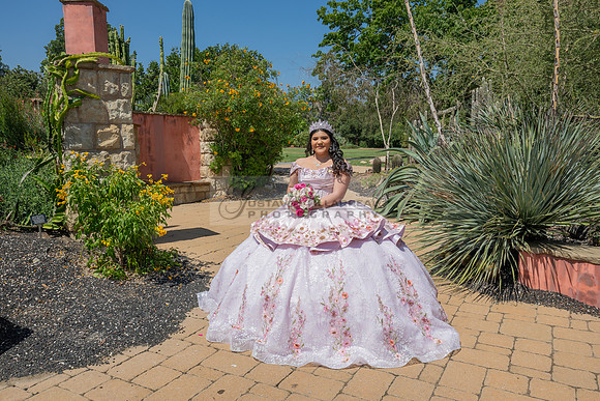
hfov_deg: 66.4
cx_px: 300
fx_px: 458
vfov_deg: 47.2
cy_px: 200
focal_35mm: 28
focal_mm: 27.5
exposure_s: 1/200
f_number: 16
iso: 200
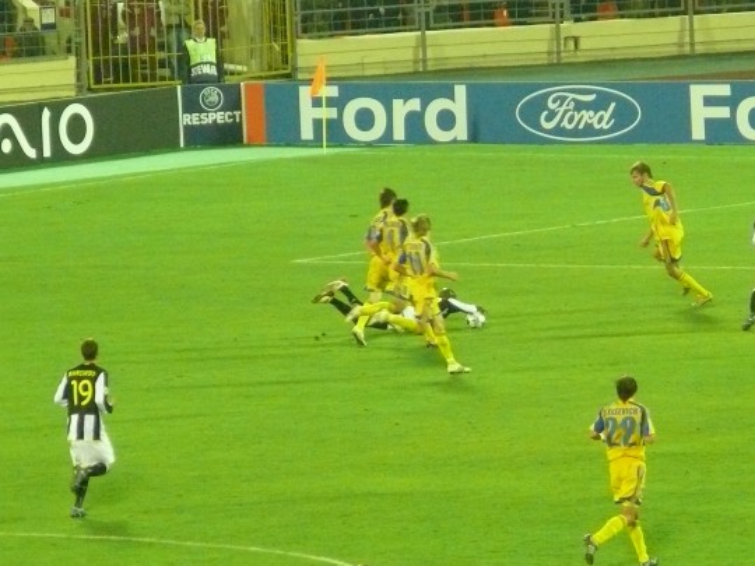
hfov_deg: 3.9
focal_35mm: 513
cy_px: 283
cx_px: 378
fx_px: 11189
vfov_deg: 2.9
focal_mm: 60.8
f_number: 3.6
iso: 800
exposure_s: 1/160
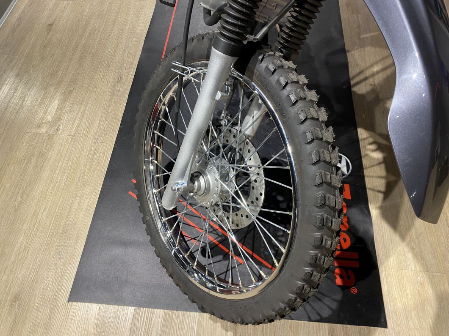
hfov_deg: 67.3
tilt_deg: -57.8
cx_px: 224
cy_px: 168
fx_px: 337
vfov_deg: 53.1
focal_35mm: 26
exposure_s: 1/50
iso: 80
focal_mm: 4.25
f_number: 1.8
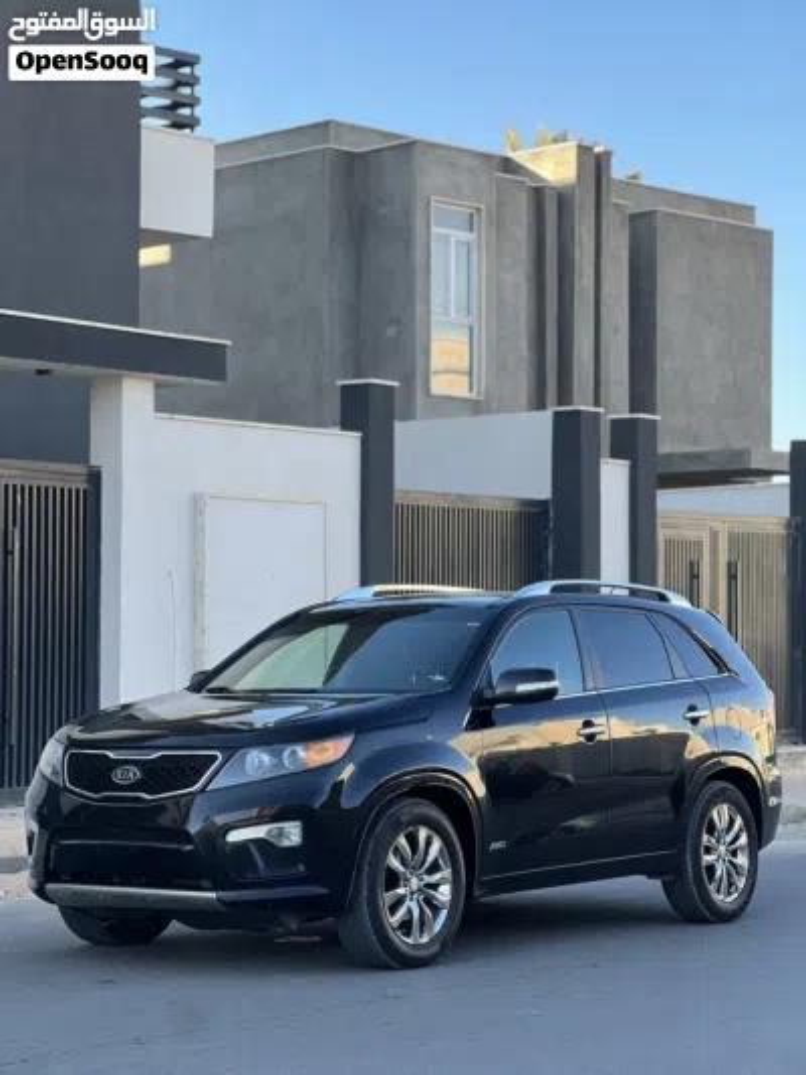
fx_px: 2390
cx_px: 403
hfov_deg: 19.1
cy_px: 538
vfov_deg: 25.3
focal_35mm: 77
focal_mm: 9
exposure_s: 1/121
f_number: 2.8
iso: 32
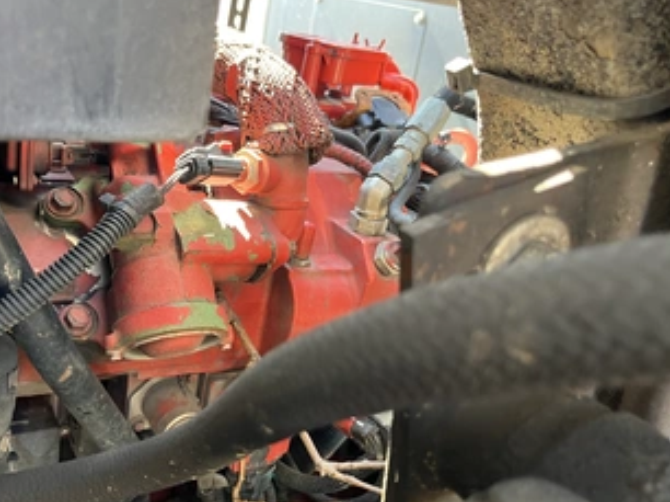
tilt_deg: -24.3
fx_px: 658
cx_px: 263
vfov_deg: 41.7
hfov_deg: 53.6
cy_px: 259
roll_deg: -8.8
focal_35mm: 34
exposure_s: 1/60
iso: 160
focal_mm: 5.1
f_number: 1.6
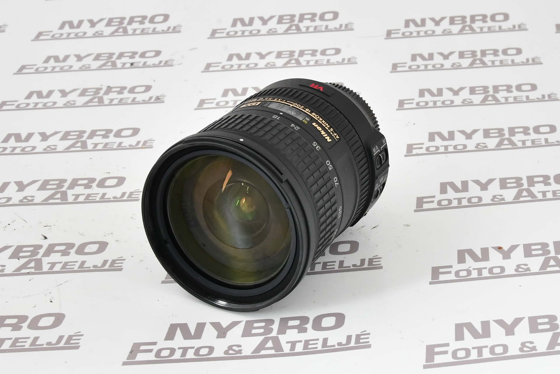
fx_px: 591
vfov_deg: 35.1
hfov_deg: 50.7
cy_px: 187
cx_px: 280
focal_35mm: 38
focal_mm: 38
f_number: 14
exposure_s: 1/125
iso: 1600
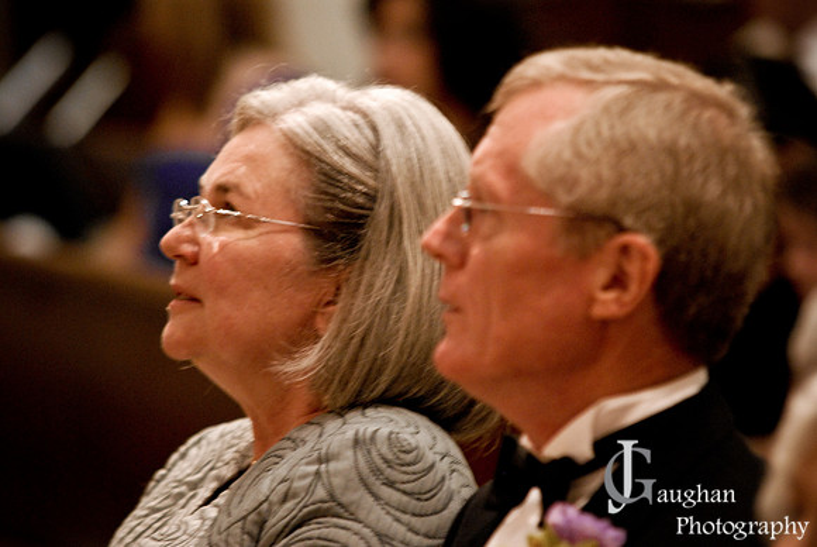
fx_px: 5793
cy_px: 274
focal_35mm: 255
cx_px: 408
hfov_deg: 8.1
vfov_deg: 5.4
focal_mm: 170
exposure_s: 1/30
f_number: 3.2
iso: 1250
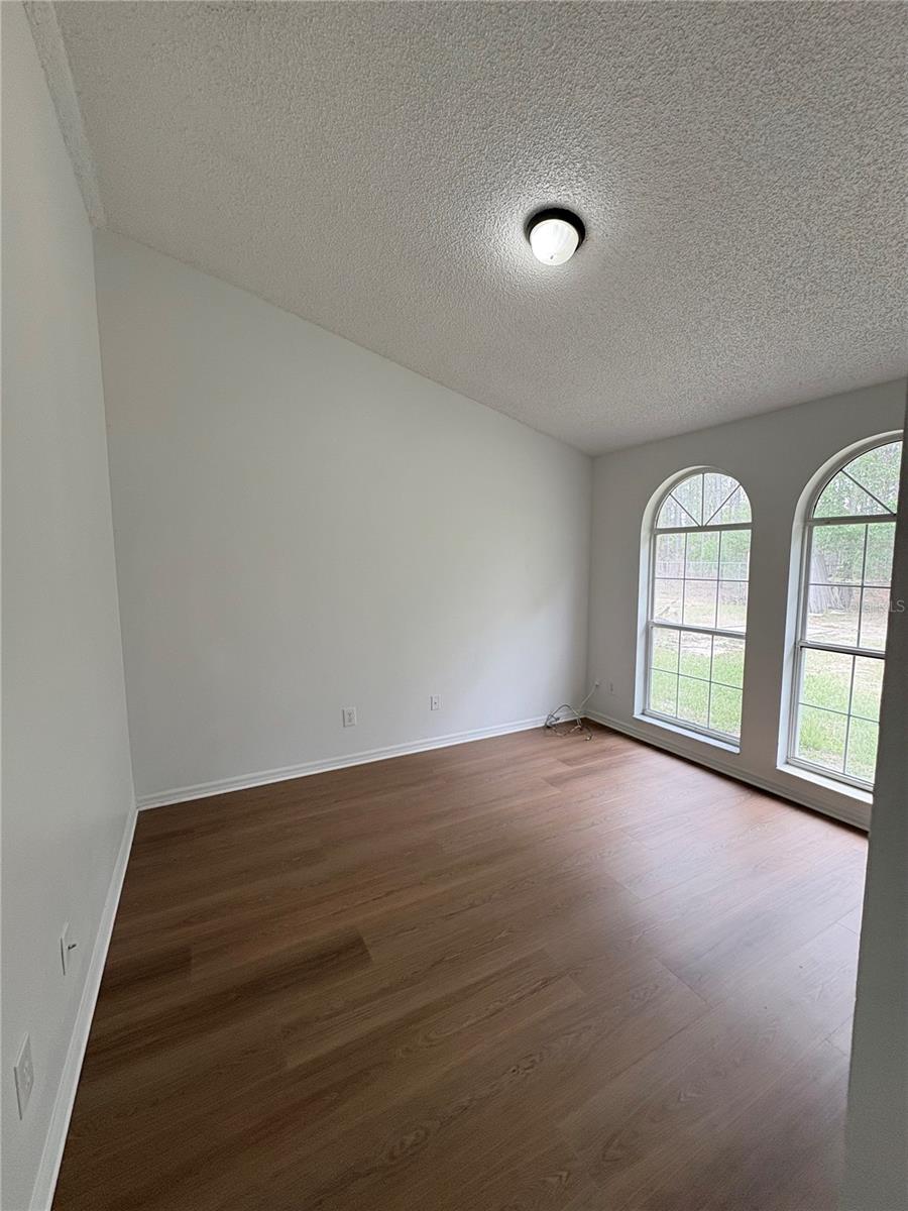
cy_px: 606
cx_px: 454
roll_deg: -0.7
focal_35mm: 14
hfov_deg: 85.7
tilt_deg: -5.9
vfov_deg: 102.1
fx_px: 490
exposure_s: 1/99
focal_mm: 2.22
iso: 80
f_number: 2.2
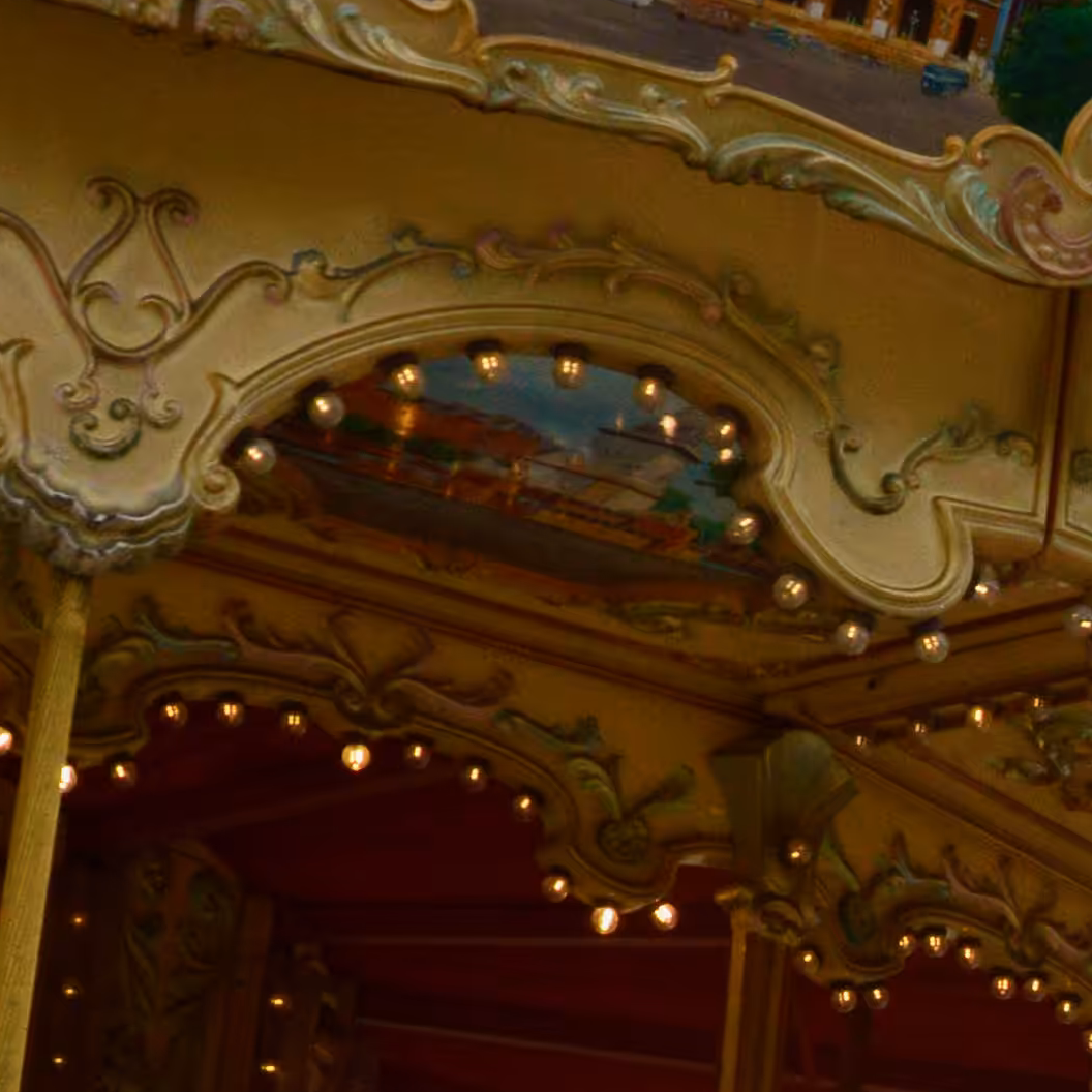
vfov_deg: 11.3
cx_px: 1772
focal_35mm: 152
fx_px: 5440
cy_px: 1223
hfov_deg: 10.9
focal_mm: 21
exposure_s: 1/500
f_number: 11
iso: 360
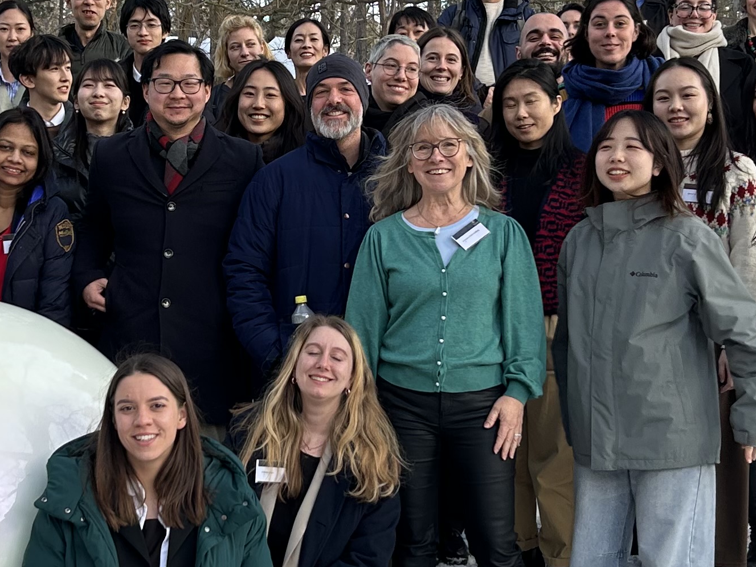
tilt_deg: +0.4
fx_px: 1725
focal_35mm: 79
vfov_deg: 18.7
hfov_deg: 24.6
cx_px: 244
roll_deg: +0.0
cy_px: 254
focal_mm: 5.7
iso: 40
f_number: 1.5
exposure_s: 1/121
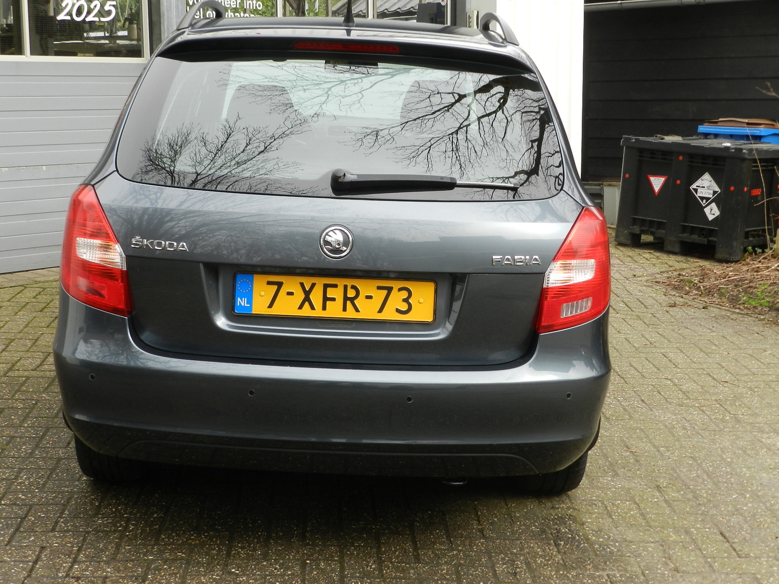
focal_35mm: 53
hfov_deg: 36.2
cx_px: 390
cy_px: 292
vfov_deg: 27.5
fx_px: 1193
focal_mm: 9.4
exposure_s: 1/160
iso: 160
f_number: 4.4
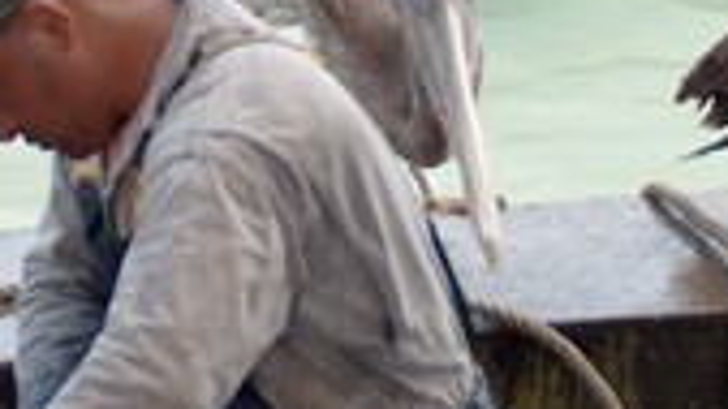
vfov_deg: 4.2
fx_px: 5616
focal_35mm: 291
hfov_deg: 7.4
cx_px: 599
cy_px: 164
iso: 194
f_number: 3
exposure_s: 1/226
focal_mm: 23.76
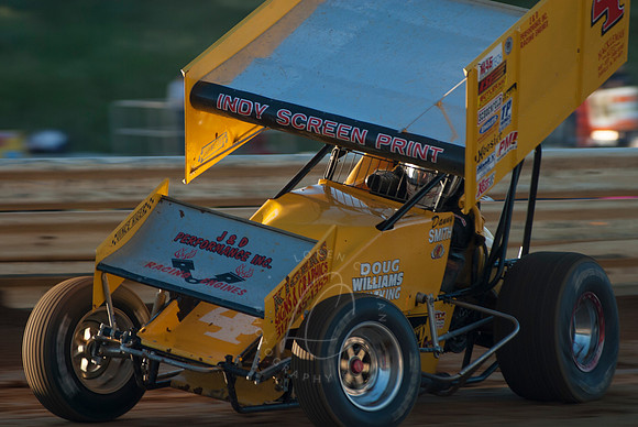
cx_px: 319
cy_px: 214
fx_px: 5322
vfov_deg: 4.6
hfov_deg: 6.9
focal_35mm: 300
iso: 100
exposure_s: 1/500
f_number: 4
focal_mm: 200
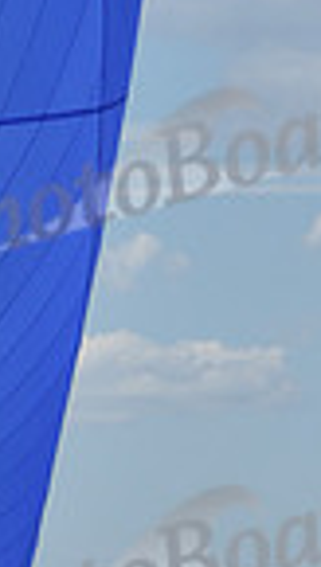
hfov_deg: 2.2
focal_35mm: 544
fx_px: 8198
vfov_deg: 4.0
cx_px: -288
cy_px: 23
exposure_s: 1/1250
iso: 320
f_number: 10
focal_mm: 130
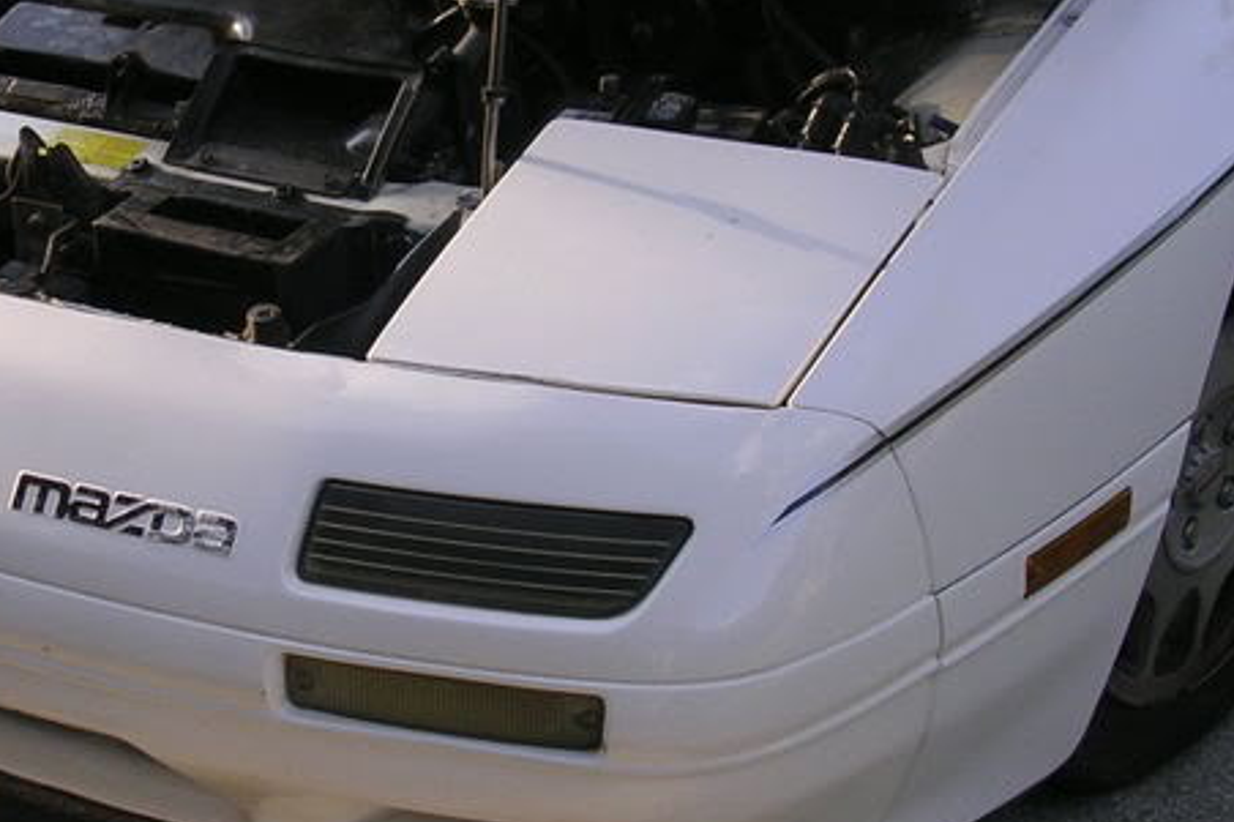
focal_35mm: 70
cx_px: 369
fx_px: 2398
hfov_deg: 28.6
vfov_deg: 19.4
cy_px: 350
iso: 50
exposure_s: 1/256
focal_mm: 5.8
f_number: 2.8
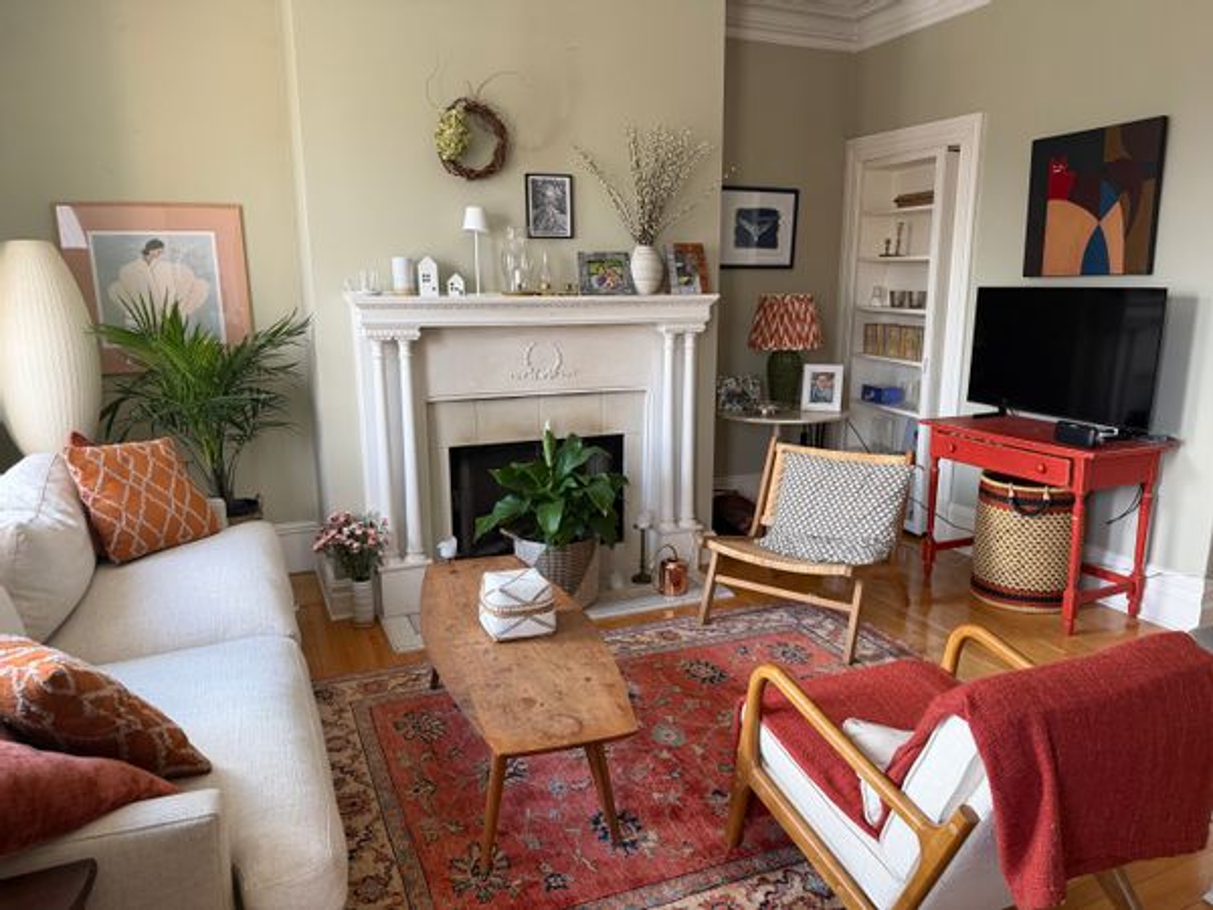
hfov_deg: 71.6
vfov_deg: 56.8
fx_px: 841
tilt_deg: -12.0
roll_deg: +0.3
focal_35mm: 24
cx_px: 606
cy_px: 455
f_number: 1.78
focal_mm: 6.76
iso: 200
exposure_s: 1/60
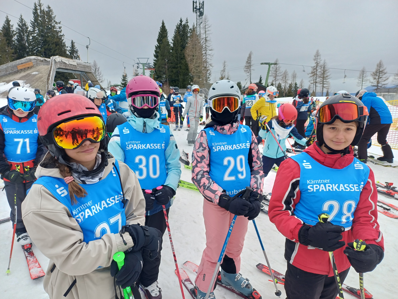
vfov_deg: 54.9
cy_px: 150
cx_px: 199
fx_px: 287
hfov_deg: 69.4
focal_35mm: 25
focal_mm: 4.65
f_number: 1.8
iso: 50
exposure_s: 1/374
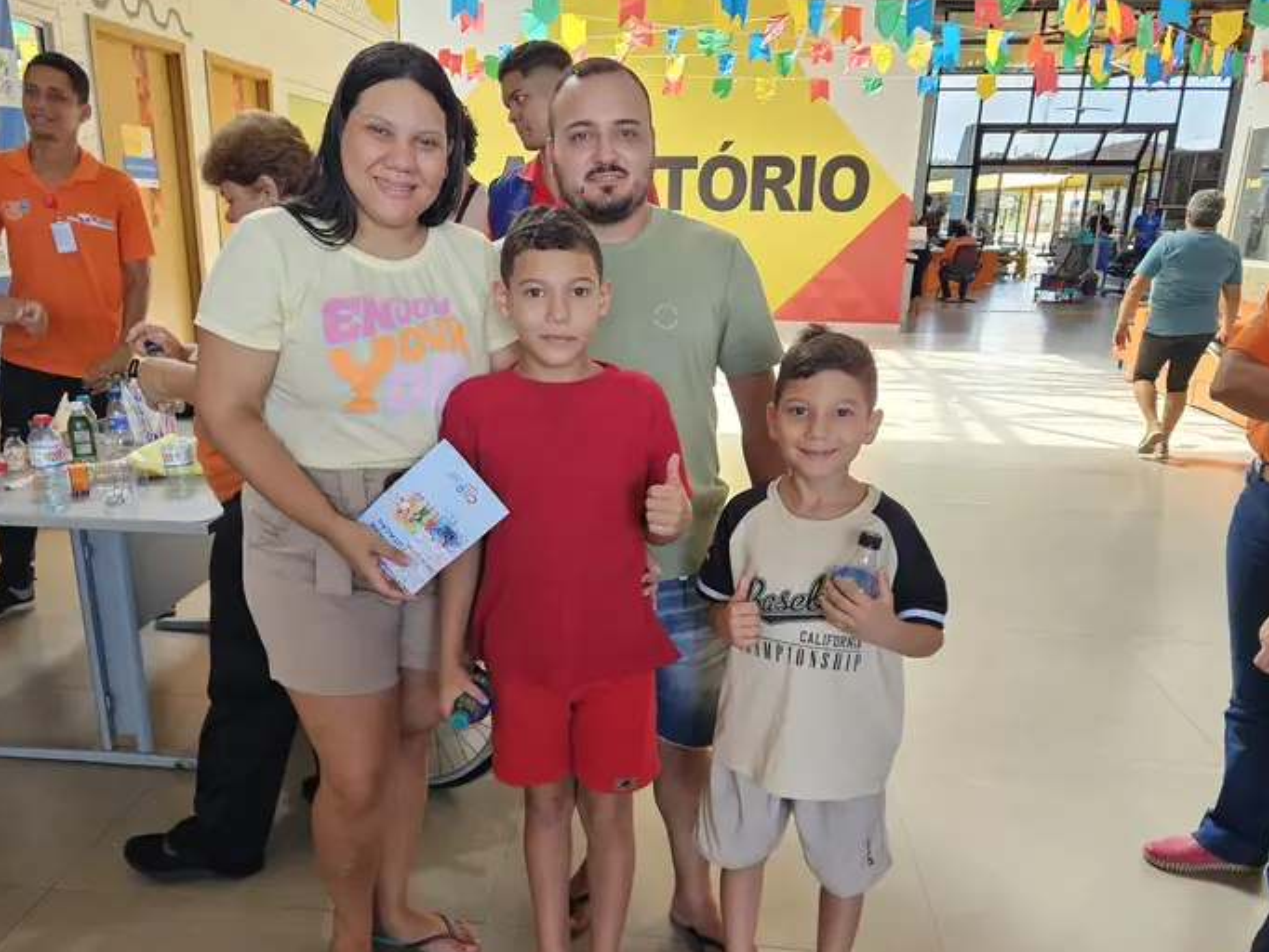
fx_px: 1063
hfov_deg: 61.6
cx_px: 614
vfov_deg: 48.1
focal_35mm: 29
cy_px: 555
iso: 125
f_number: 1.8
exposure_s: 1/120
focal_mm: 5.4
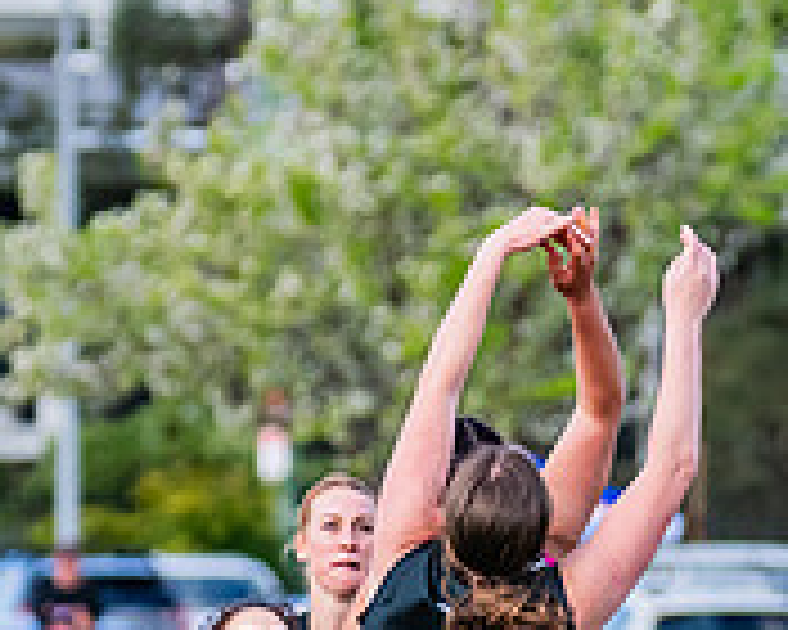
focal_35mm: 904
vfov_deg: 1.7
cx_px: 639
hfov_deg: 2.1
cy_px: 641
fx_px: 21083
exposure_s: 1/1600
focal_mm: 220
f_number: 5
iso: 800
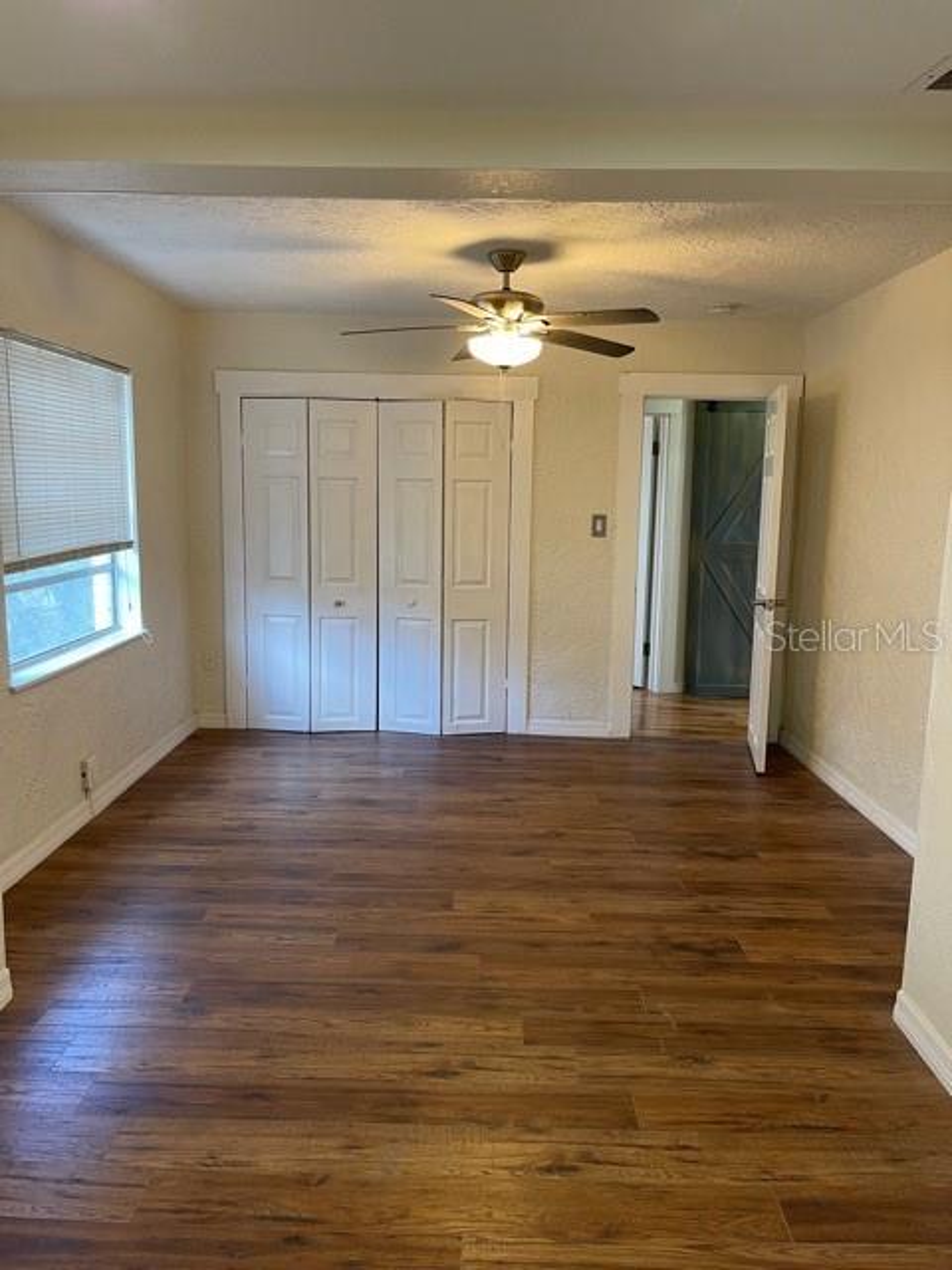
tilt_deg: -7.1
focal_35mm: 26
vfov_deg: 67.3
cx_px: 476
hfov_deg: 53.1
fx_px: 953
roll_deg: +0.6
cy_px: 635
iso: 100
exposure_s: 1/60
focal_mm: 5.1
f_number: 1.6
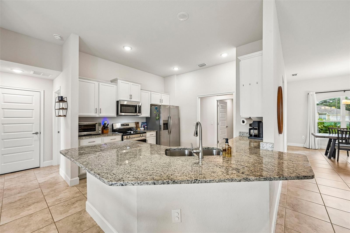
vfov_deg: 81.2
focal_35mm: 14
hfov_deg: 104.3
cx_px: 175
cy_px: 116
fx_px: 136
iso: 400
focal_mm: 14
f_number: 8
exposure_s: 1/15
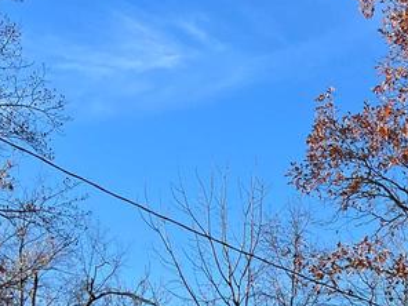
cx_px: 584
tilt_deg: +4.3
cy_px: 463
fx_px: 1061
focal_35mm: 90
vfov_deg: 15.2
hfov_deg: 19.4
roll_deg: +0.2
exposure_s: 1/1934
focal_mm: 5.7
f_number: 1.5
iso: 50
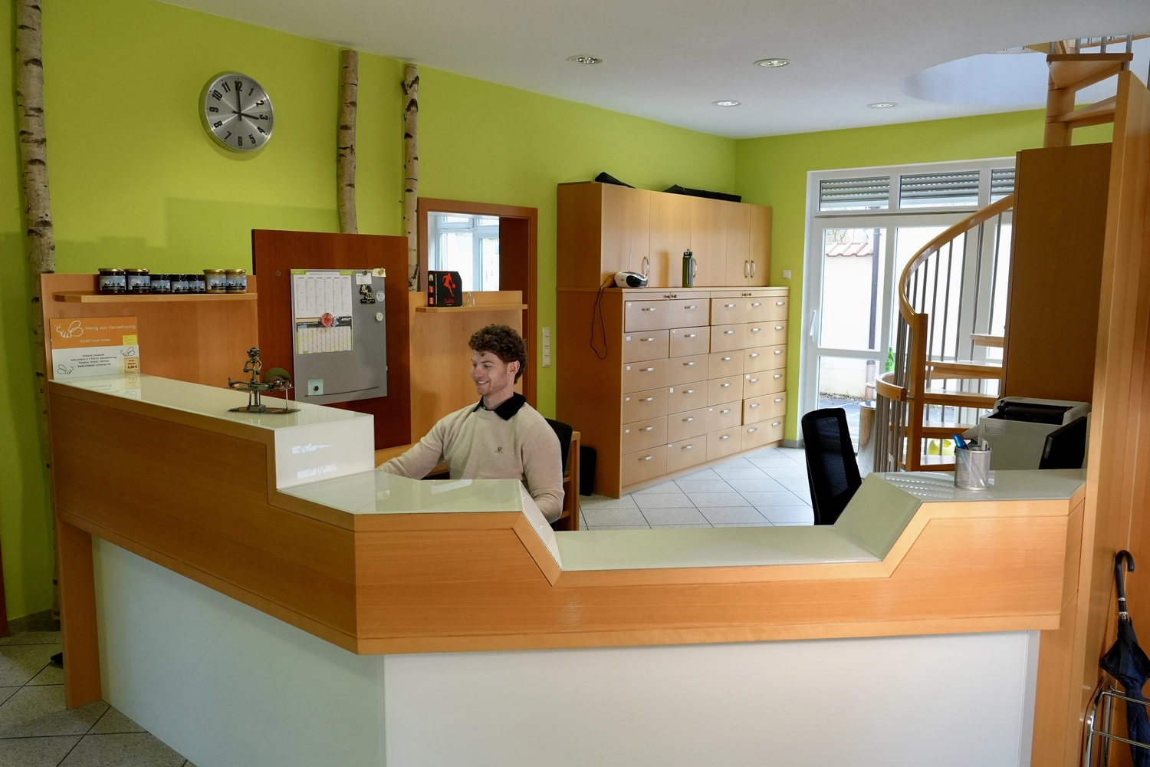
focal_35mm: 27
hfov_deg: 67.4
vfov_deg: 47.9
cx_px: 575
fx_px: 862
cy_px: 384
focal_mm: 18
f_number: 4
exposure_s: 1/160
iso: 2000
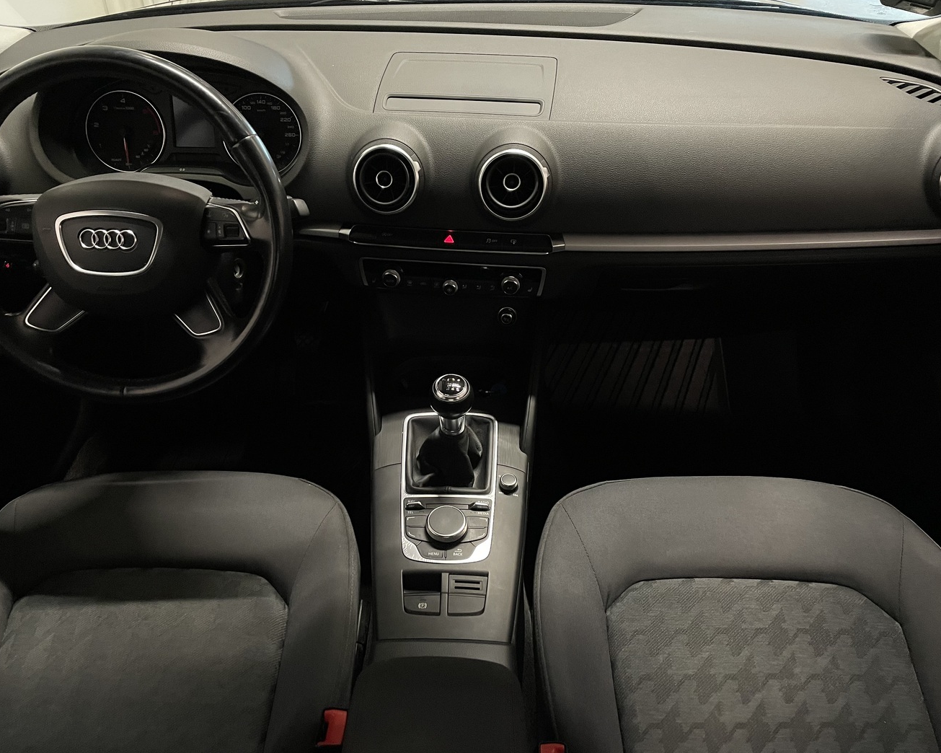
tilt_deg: -37.3
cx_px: 446
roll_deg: +1.3
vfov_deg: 51.5
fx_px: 780
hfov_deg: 62.2
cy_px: 376
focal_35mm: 28
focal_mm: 4.2
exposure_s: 1/60
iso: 250
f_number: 1.6
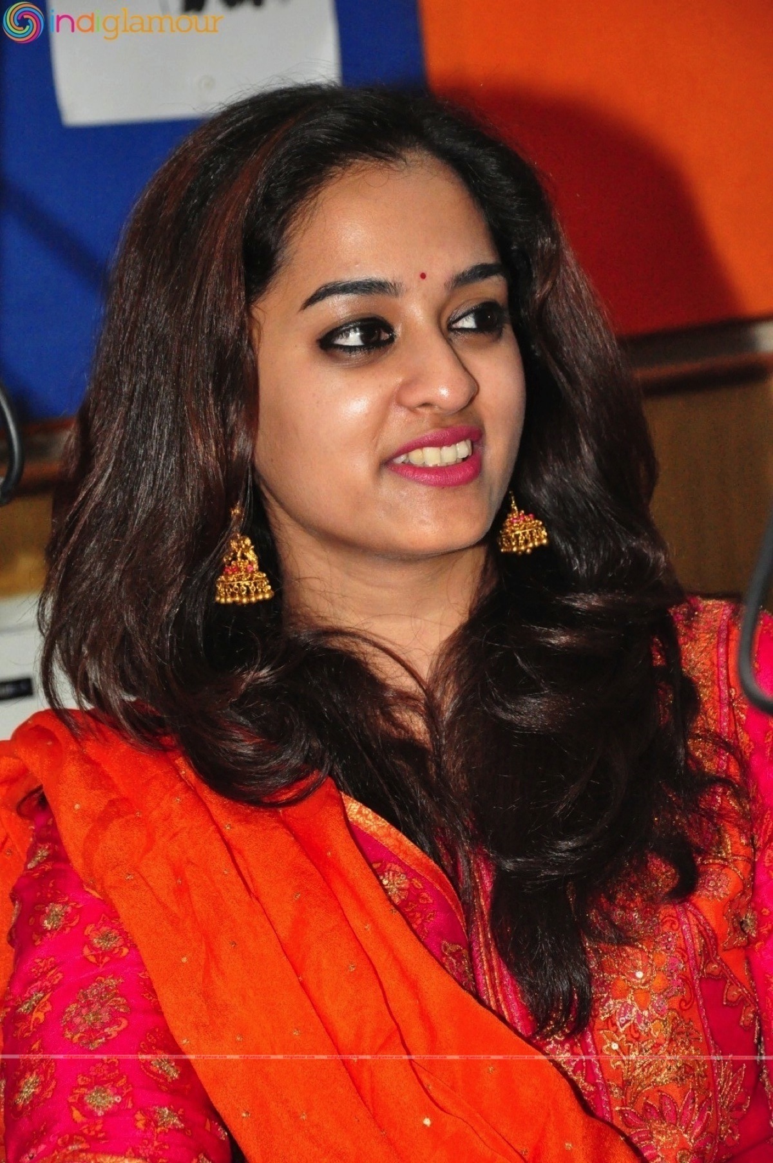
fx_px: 5084
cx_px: 386
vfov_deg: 13.1
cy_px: 582
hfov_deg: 8.7
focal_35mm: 158
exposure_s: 1/125
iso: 3200
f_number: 5.6
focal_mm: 105
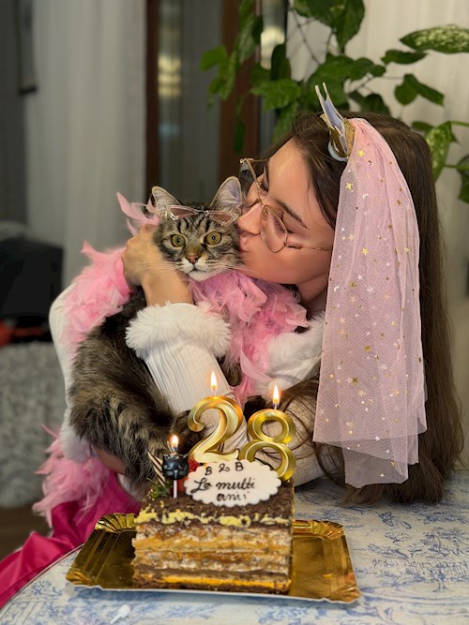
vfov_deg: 39.7
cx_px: 234
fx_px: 867
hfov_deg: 30.3
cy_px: 312
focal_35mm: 48
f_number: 1.78
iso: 100
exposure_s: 1/50
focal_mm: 6.76
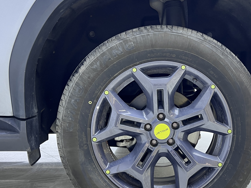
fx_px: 319
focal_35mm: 44
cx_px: 160
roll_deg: -0.6
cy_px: 105
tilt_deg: -8.0
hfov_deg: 42.5
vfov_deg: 32.8
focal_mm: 5.7
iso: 100
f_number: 1.5
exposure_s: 1/50
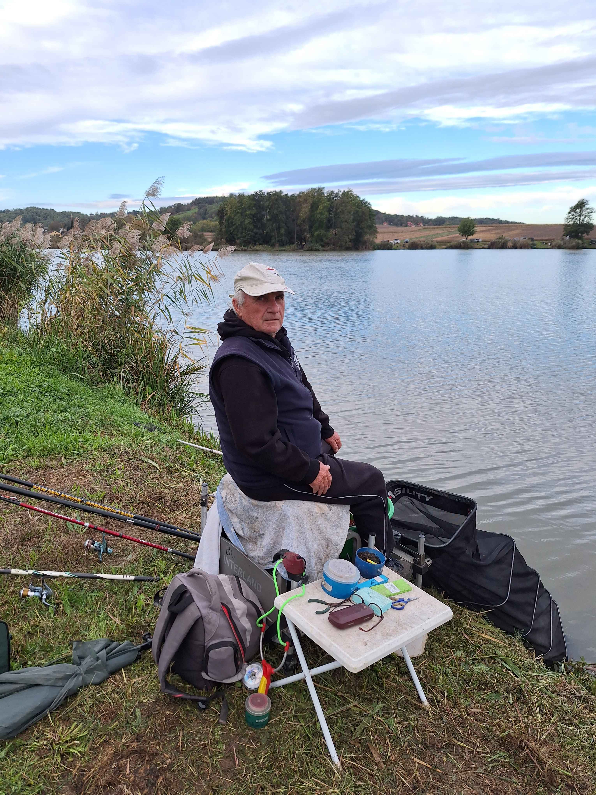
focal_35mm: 23
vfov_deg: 73.9
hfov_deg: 58.9
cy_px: 398
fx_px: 528
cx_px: 298
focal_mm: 5.54
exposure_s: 1/414
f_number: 1.8
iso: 40
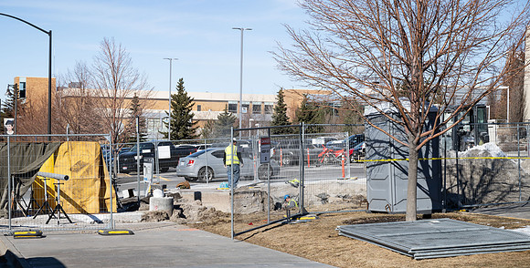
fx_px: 1039
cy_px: 173
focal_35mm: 76
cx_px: 265
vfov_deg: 14.7
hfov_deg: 28.6
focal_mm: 70
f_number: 9
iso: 100
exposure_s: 1/250
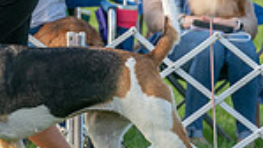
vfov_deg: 1.7
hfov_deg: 3.1
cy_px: -14
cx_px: -16
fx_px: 4856
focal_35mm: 696
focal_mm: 171
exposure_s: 1/2000
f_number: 3.2
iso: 800
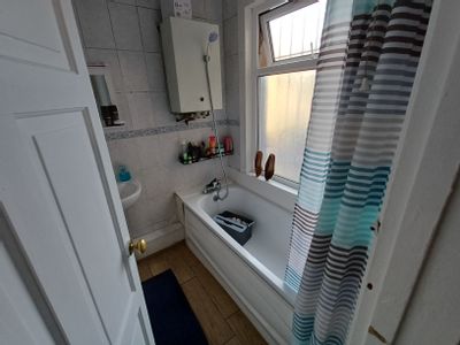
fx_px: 213
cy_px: 172
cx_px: 230
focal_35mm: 16
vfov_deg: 78.1
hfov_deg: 94.5
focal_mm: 1.64
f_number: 2.2
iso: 80
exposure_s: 1/50
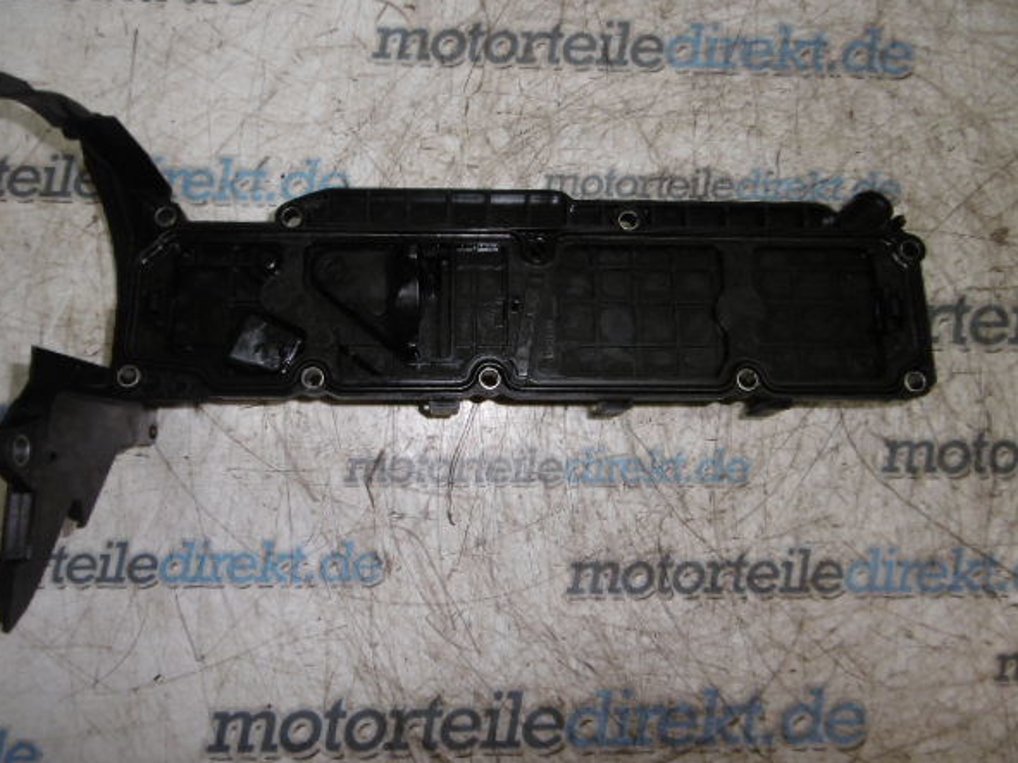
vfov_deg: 53.0
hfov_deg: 67.2
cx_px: 470
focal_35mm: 26
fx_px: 764
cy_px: 355
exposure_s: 1/60
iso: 100
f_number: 3.1
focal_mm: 4.3
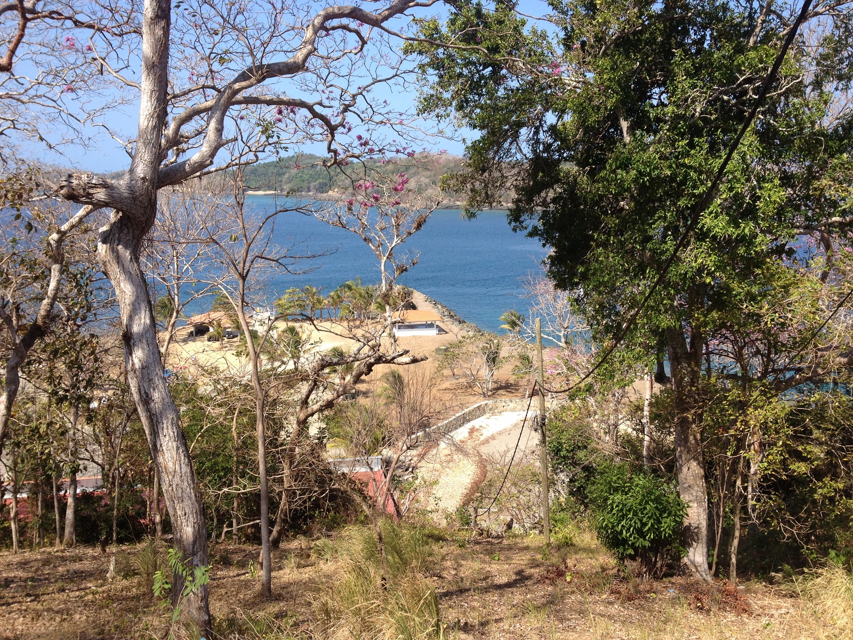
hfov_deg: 52.6
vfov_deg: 40.7
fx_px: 862
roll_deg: +0.6
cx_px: 426
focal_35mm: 35
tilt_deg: -12.8
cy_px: 320
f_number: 2.4
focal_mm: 4.28
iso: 50
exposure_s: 1/1175
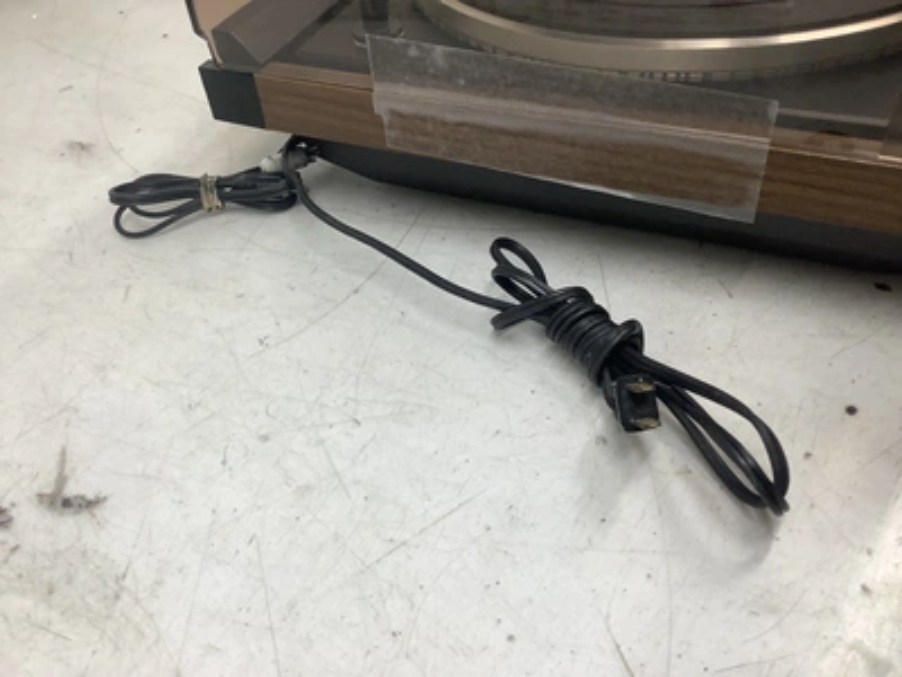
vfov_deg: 45.4
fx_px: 808
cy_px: 338
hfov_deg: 58.4
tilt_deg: -46.4
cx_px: 451
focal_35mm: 31
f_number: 2.4
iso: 64
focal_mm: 3.3
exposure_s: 1/120
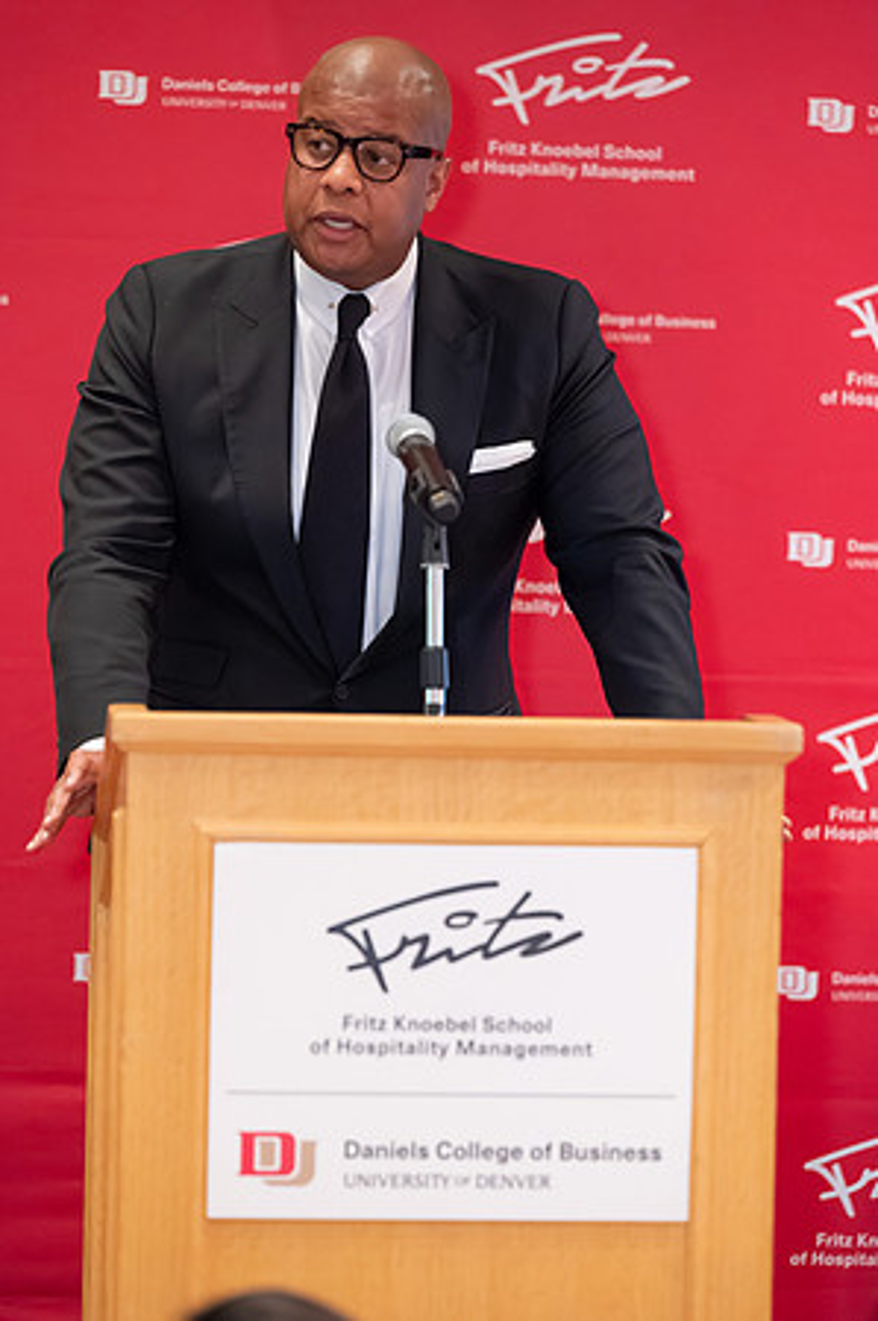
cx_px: 439
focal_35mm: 135
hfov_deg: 10.1
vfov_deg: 15.2
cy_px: 660
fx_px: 4950
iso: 8000
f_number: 3.5
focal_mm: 135
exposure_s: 1/100
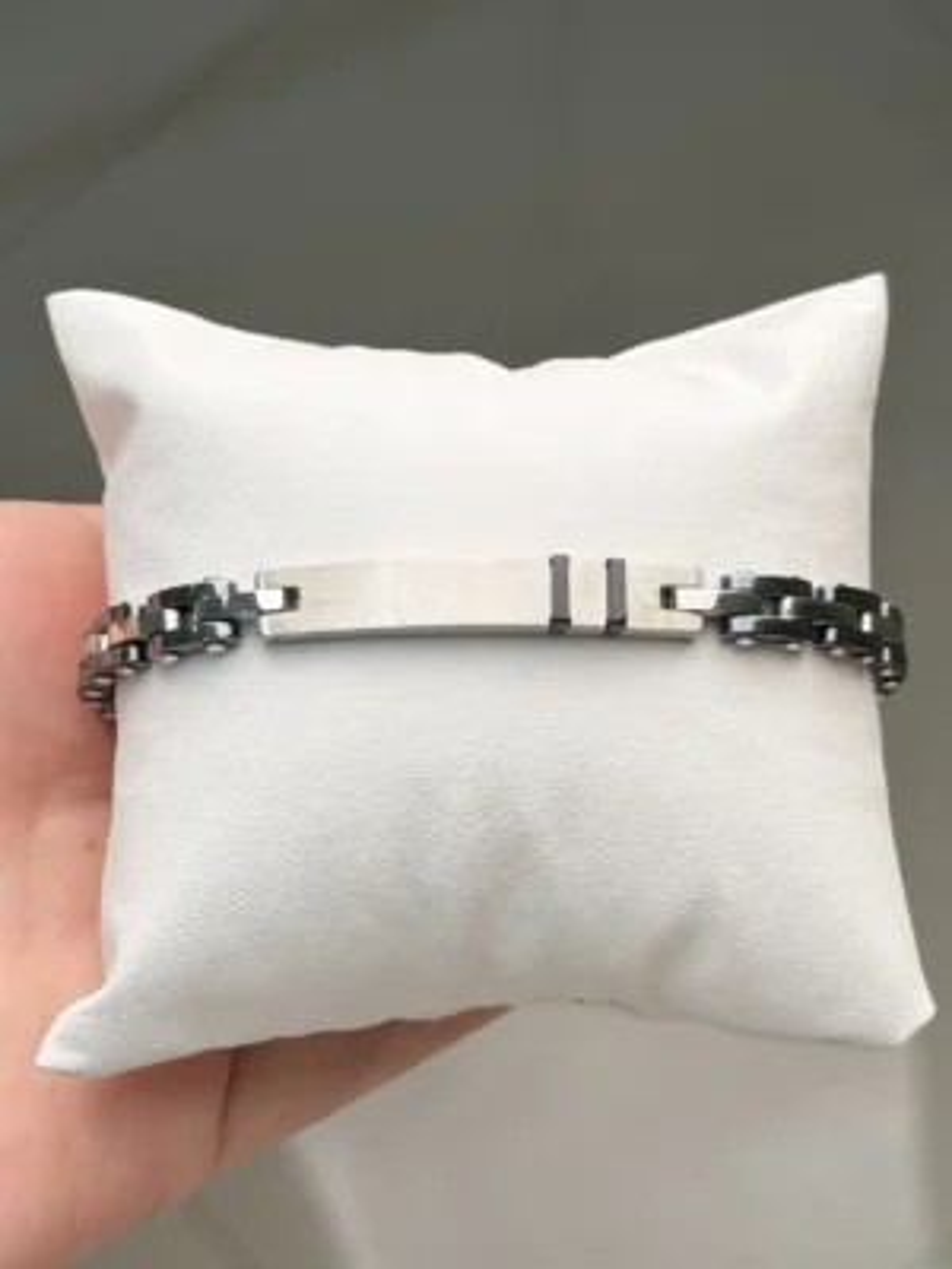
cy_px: 634
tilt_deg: -73.8
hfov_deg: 30.3
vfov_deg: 39.7
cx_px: 476
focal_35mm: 48
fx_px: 1760
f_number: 1.78
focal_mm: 6.76
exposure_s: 1/786
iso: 80
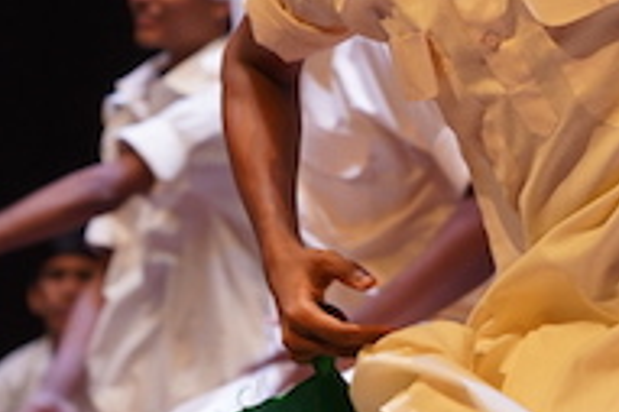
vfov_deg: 3.0
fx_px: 7817
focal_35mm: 455
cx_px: 619
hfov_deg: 4.5
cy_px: 37
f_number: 4
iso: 800
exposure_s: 1/160
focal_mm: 85
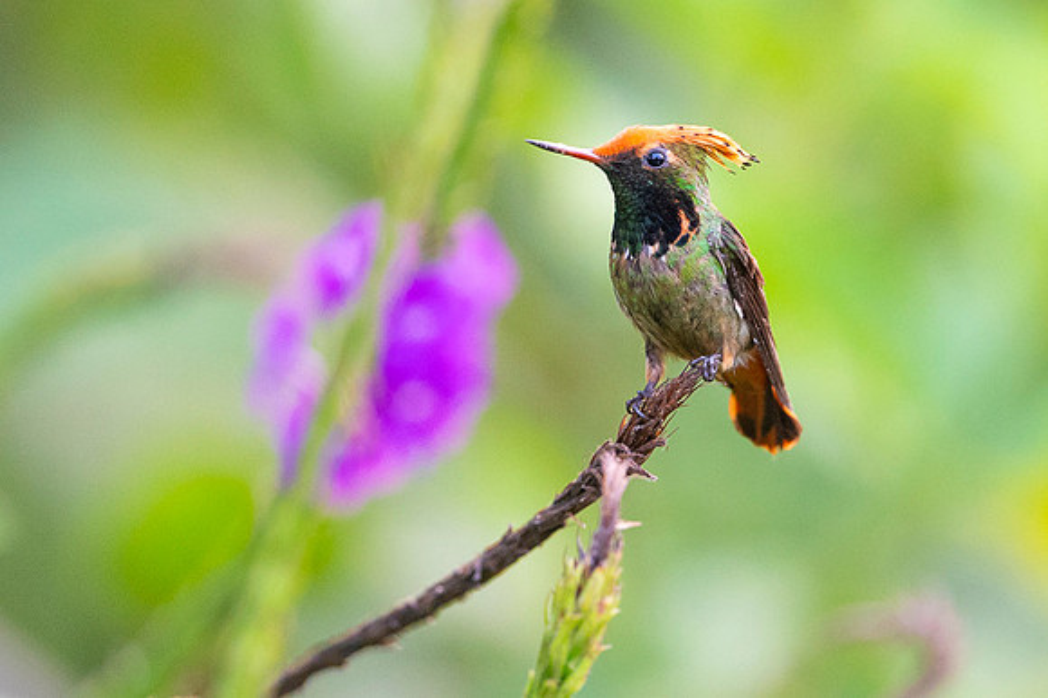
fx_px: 30852
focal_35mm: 1060
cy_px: 238
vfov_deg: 1.3
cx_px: 699
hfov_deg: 1.9
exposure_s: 1/400
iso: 2500
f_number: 4
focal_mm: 500
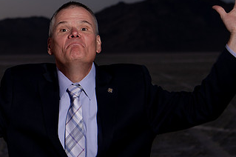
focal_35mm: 130
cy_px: 43
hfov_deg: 15.4
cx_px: -10
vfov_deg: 10.5
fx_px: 851
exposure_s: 1/125
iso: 400
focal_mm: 48
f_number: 4
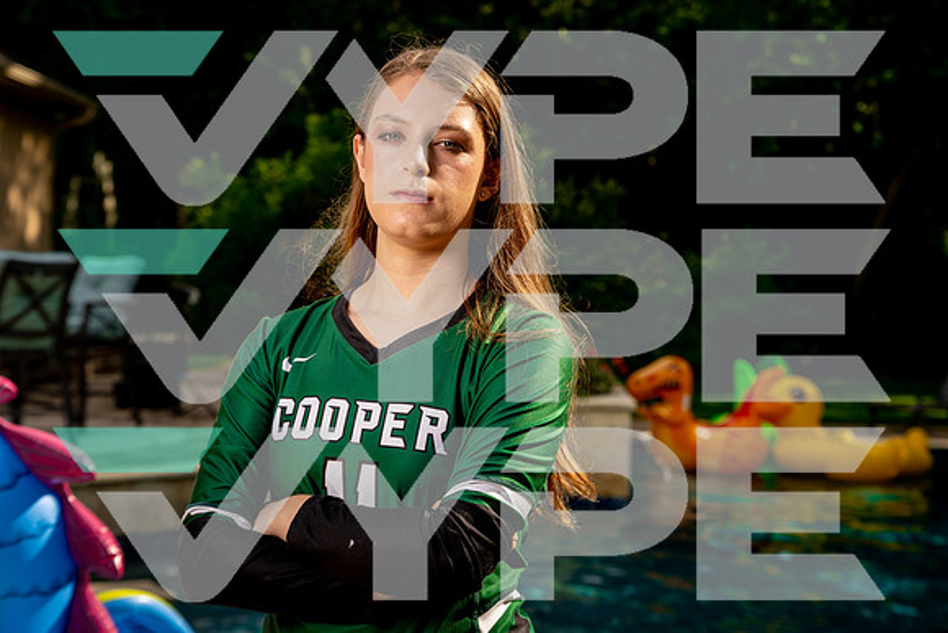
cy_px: 316
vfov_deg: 19.7
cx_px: 474
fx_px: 1817
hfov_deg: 29.2
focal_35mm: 69
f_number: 5.6
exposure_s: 1/320
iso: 125
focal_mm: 69
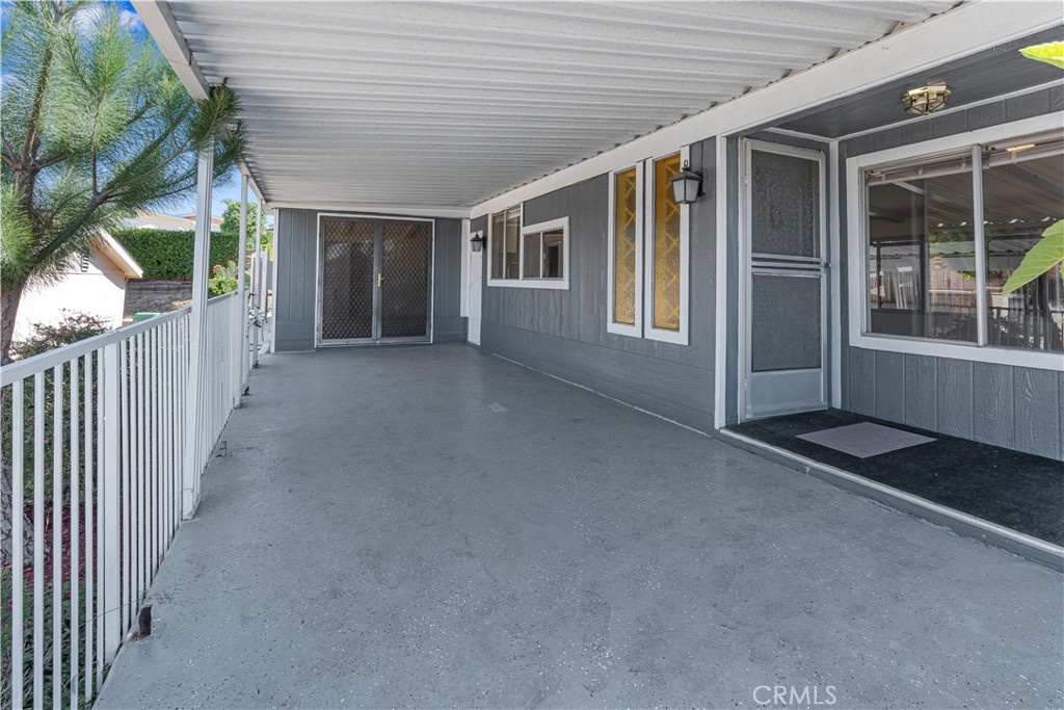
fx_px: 473
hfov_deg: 96.7
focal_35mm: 16
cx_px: 532
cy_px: 355
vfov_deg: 73.8
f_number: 16
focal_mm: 16
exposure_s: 1/10
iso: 100
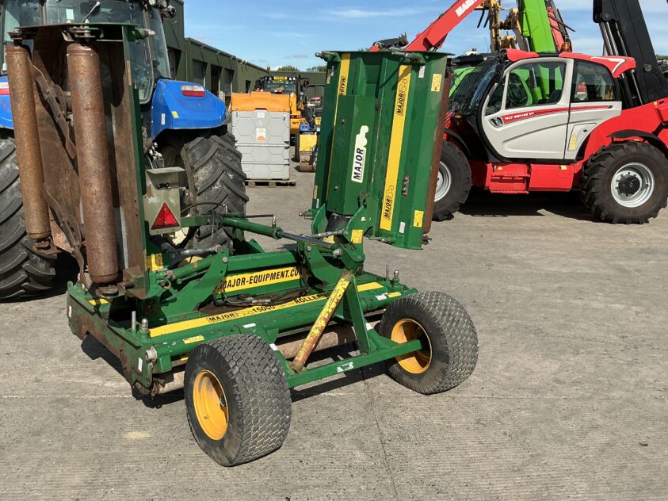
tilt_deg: -10.0
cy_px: 230
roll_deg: -2.0
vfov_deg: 41.8
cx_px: 316
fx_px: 656
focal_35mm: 34
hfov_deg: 53.9
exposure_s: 1/1984
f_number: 1.8
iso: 25
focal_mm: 3
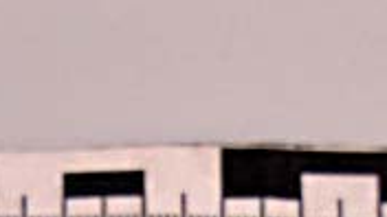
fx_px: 1744
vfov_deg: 6.8
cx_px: 163
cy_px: 504
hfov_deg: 12.7
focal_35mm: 170
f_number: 4.8
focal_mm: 7.73
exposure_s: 1/40
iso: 500
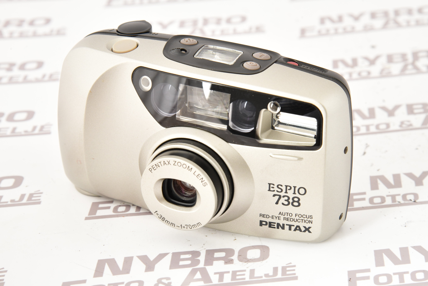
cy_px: 143
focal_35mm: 120
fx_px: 1427
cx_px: 214
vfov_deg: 11.4
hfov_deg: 17.1
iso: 1600
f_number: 13
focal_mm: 120
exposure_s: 1/125
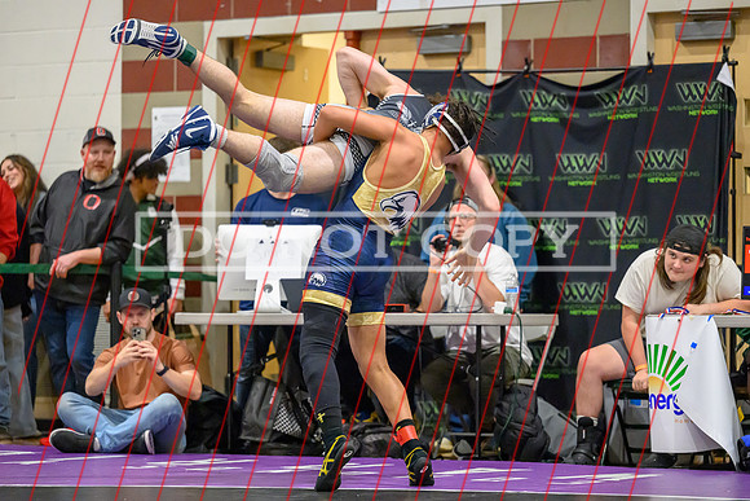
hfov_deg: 14.3
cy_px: 250
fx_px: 3000
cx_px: 375
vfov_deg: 9.5
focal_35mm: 144
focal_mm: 140
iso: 16000
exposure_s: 1/800
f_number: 2.8
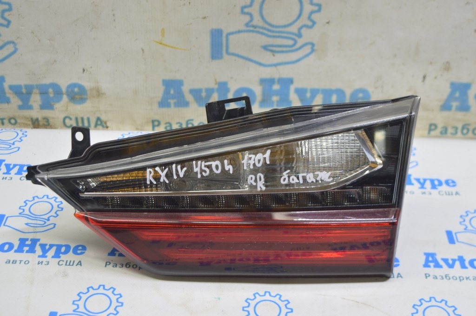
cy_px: 158
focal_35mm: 54
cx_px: 238
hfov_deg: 36.9
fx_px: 713
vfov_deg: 25.0
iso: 400
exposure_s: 1/20
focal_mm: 36
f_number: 5.6
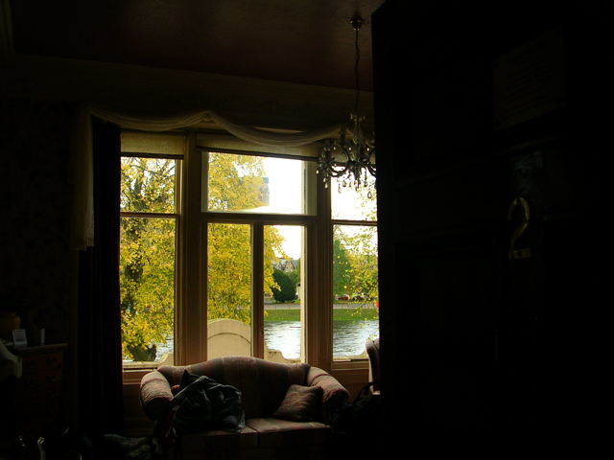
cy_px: 230
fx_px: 674
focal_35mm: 38
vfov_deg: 37.7
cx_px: 307
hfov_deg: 49.0
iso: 50
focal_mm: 5.8
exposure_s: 1/55.7
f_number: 2.8
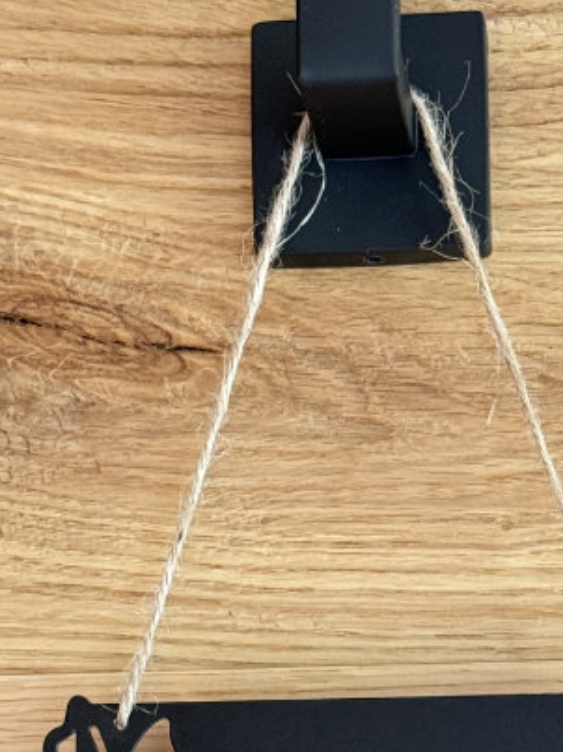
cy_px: 924
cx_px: 403
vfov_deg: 13.4
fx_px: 3103
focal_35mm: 143
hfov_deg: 10.4
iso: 250
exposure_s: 1/60
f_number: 1.8
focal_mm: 6.8
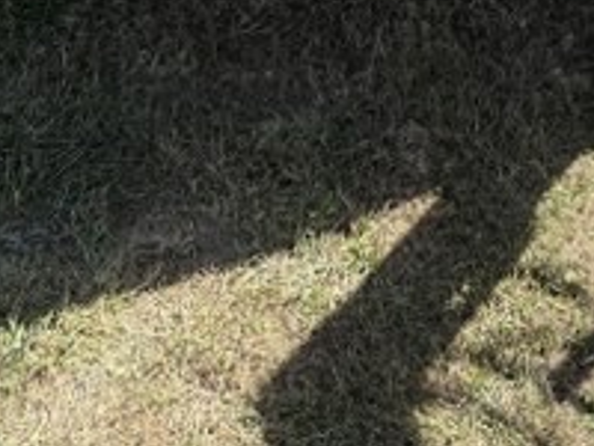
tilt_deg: -28.6
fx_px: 1647
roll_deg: -3.4
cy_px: -440
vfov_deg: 13.3
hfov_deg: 19.6
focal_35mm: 96
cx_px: 644
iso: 100
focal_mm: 6.76
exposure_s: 1/2000
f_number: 1.78
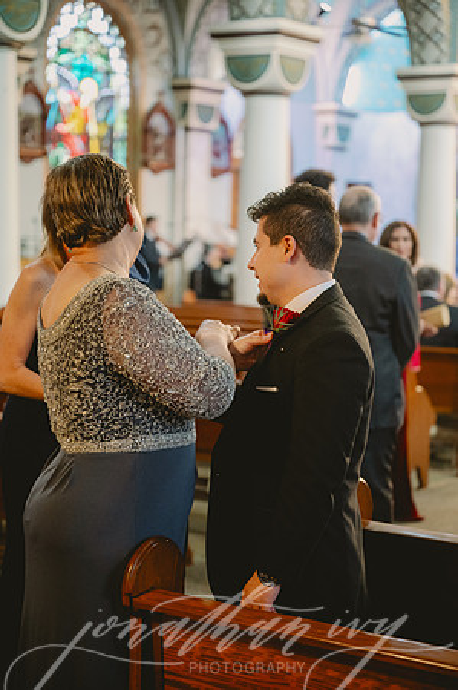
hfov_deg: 19.4
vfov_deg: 28.9
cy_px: 345
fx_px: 1339
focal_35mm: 70
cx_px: 229
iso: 4000
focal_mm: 70
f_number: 2.8
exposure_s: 1/80
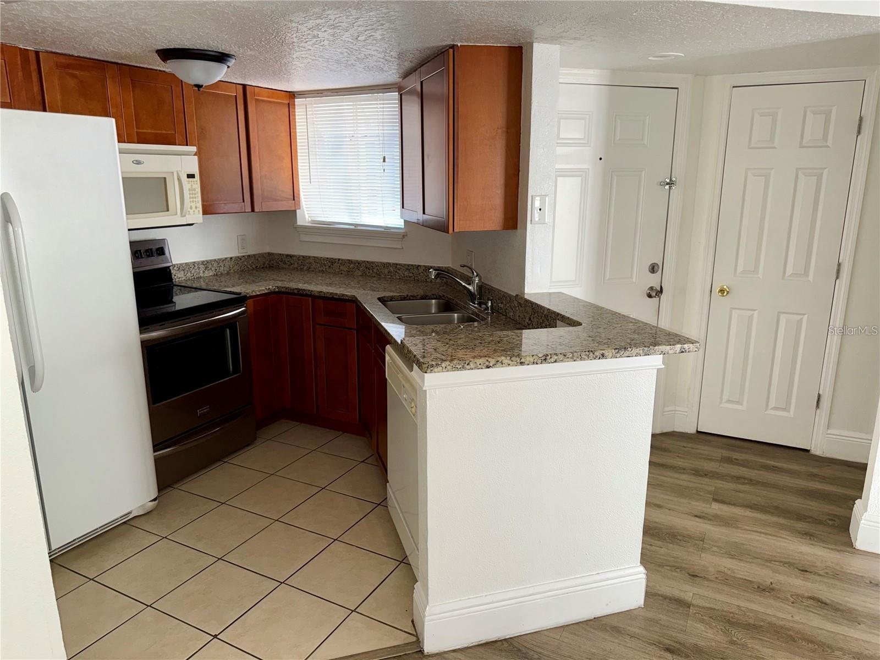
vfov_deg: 56.8
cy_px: 330
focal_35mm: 24
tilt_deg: -13.1
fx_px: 610
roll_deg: -0.3
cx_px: 440
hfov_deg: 71.6
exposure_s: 1/35
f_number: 1.78
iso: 100
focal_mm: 6.76
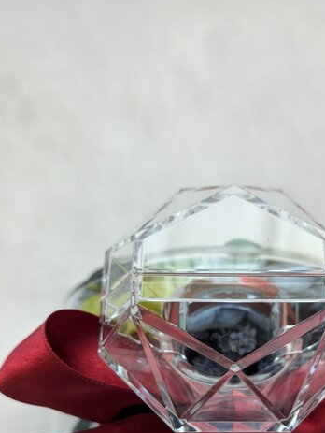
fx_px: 575
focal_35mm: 46
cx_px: 217
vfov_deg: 39.3
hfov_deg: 31.3
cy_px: 357
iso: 613
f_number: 1.89
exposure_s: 1/60
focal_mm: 5.43
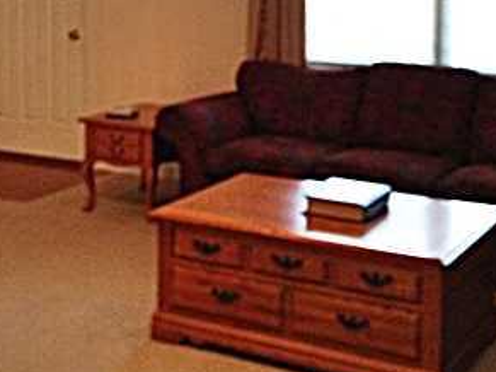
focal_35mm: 77
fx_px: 1103
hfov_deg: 25.3
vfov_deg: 18.7
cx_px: 179
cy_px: 12
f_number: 2.4
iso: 200
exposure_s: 1/20
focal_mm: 4.28
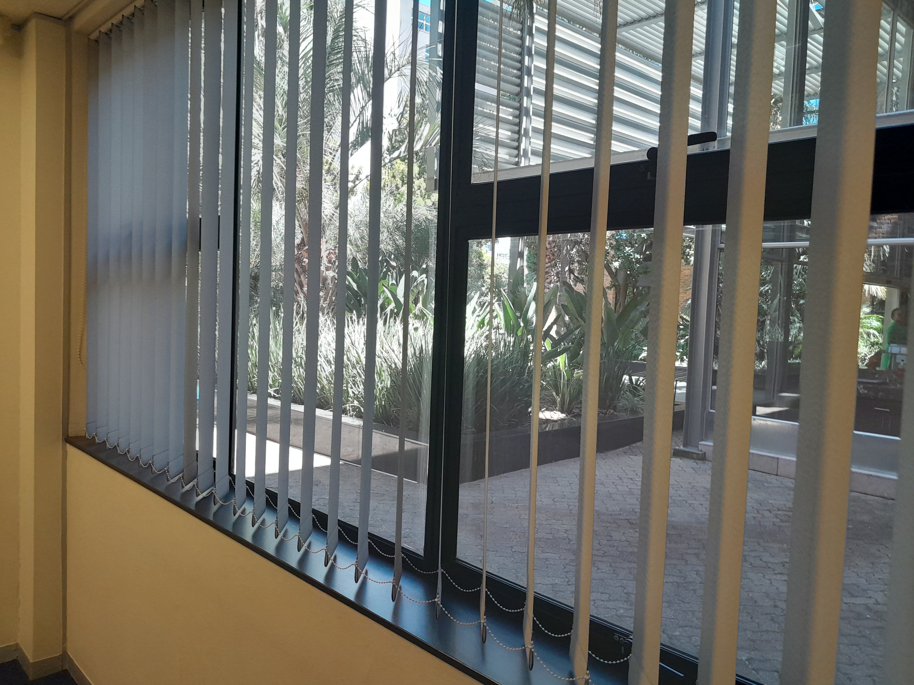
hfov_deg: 65.3
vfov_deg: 51.4
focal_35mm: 27
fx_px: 713
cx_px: 457
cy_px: 342
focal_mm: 4
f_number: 1.8
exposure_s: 1/50
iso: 250
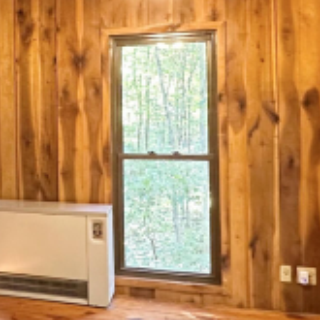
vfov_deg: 33.7
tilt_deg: -0.9
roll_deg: +0.7
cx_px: 1
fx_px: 523
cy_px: 105
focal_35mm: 50
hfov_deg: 31.5
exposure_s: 1/60
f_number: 2.2
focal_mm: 2.22
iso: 640
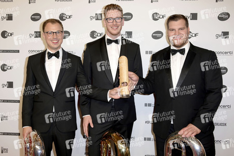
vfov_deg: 37.8
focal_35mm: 35
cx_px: 117
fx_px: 227
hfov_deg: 54.5
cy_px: 78
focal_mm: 35
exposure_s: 1/100
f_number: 5.6
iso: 640
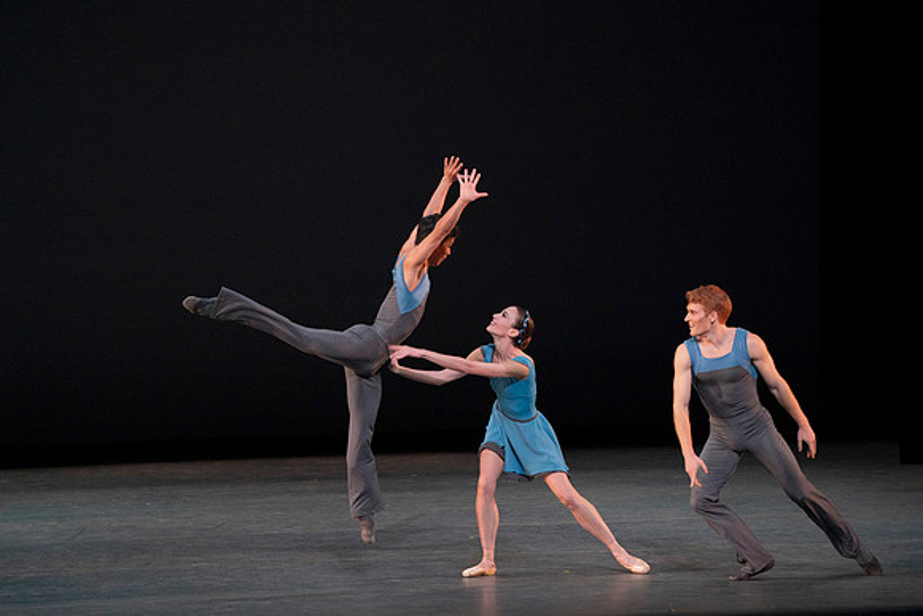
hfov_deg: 7.3
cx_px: 462
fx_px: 7232
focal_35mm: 282
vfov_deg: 4.9
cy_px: 308
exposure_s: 1/400
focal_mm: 282
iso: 6400
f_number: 8
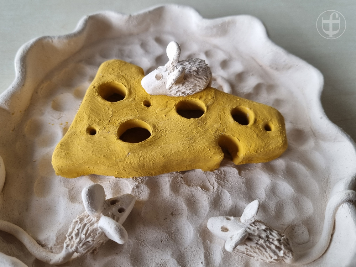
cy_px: 134
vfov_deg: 53.1
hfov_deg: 67.3
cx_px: 178
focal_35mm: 26
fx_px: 267
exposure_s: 1/100
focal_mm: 5.4
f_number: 1.8
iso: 125
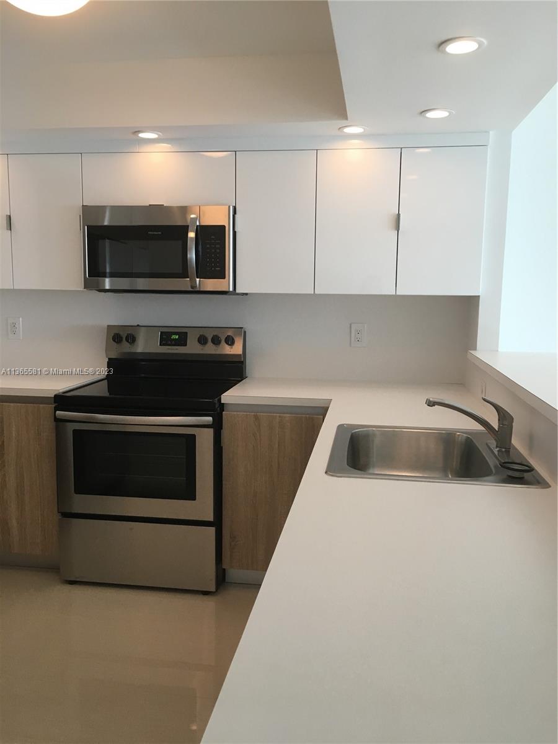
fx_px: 623
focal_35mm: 29
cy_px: 372
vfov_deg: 61.7
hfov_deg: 48.2
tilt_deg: -6.3
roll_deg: -1.0
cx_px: 279
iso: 40
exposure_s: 1/30
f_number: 2.2
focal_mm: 4.15
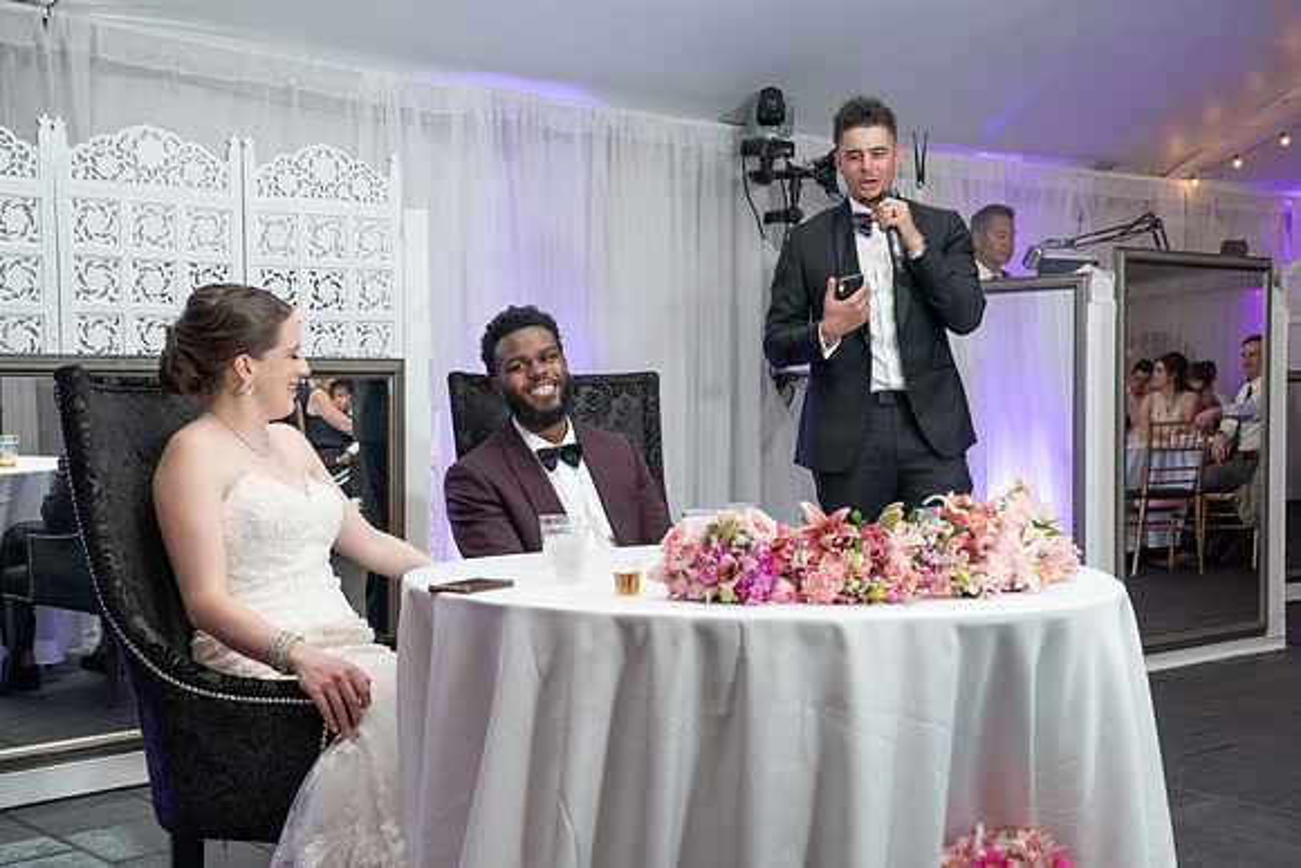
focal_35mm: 47
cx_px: 663
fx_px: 1694
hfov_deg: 42.0
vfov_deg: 28.7
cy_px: 442
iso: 2000
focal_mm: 46
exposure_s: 1/100
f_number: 5.6
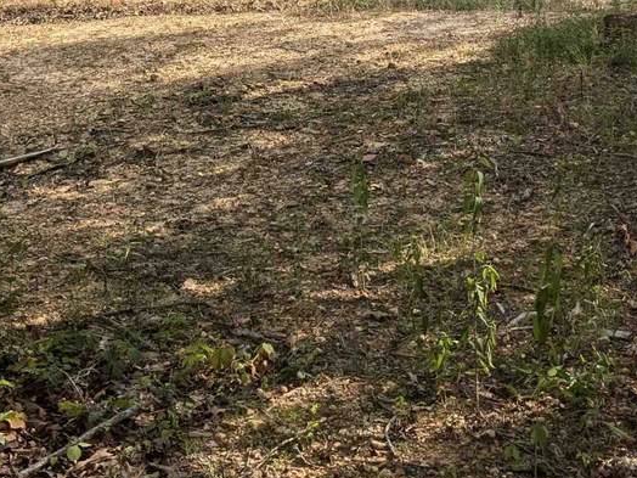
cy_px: -99
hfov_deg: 29.4
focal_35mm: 66
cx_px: 339
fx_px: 1215
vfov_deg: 20.7
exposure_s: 1/2924
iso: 54
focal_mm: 4.38
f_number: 1.73
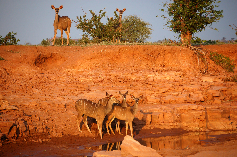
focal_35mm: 195
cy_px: 78
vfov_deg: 7.0
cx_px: 118
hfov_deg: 10.6
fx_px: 1283
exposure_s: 1/500
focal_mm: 130
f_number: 5.6
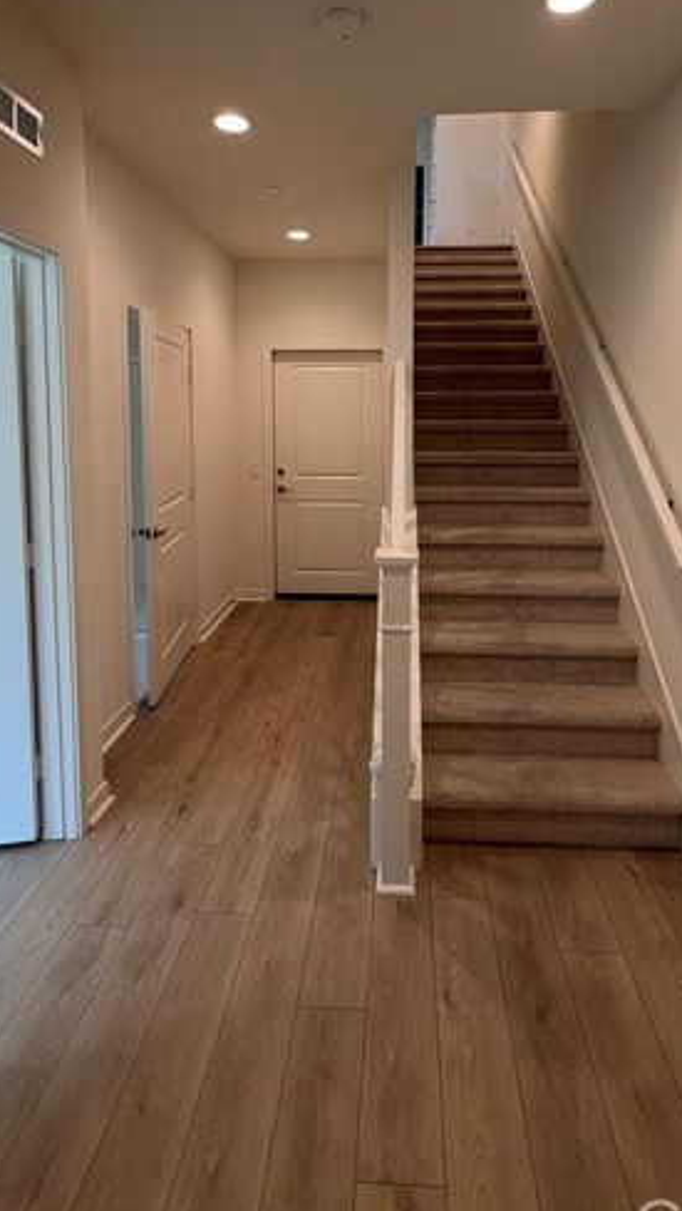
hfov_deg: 55.8
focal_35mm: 20
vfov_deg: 85.1
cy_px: 464
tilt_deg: -4.9
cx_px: 377
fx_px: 642
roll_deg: -0.8
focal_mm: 2.22
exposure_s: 1/120
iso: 125
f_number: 2.2
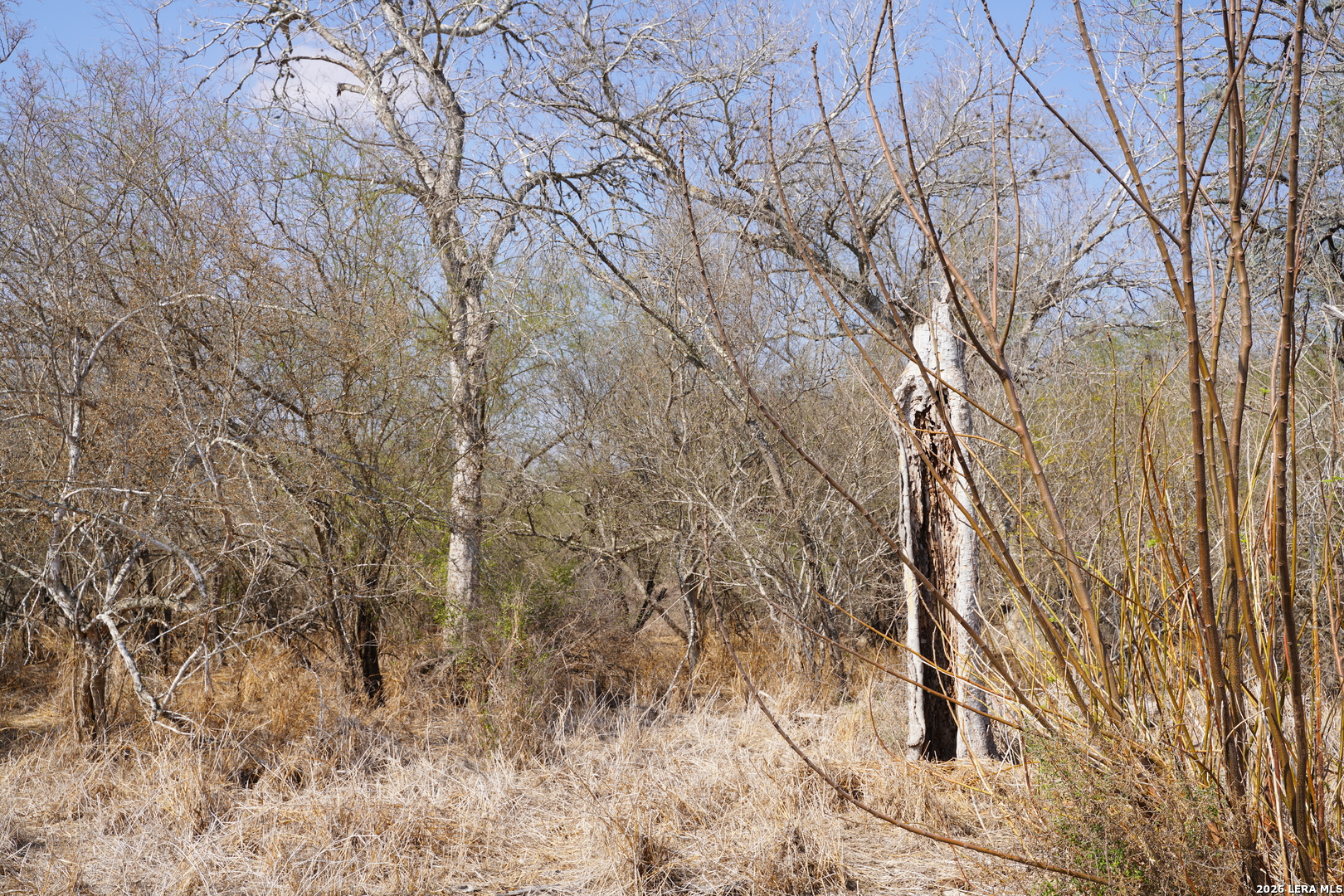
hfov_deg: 47.4
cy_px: 448
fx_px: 1531
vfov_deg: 32.6
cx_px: 672
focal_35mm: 41
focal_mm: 41
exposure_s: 1/160
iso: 100
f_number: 10
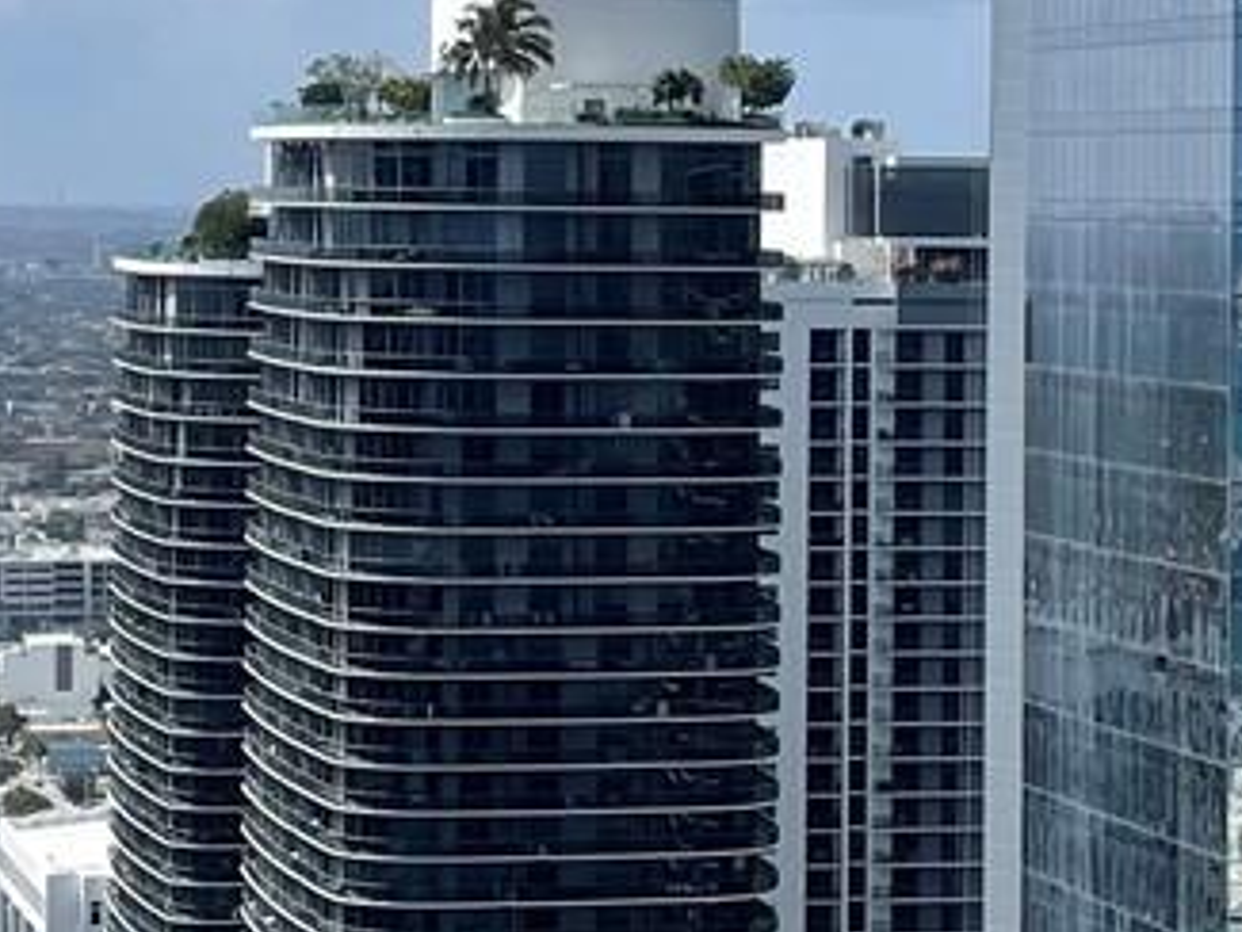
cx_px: 504
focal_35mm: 128
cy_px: 141
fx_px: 4594
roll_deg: -0.4
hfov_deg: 15.4
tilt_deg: +1.6
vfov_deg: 11.5
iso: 32
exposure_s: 1/5291
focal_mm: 4.2
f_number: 1.6
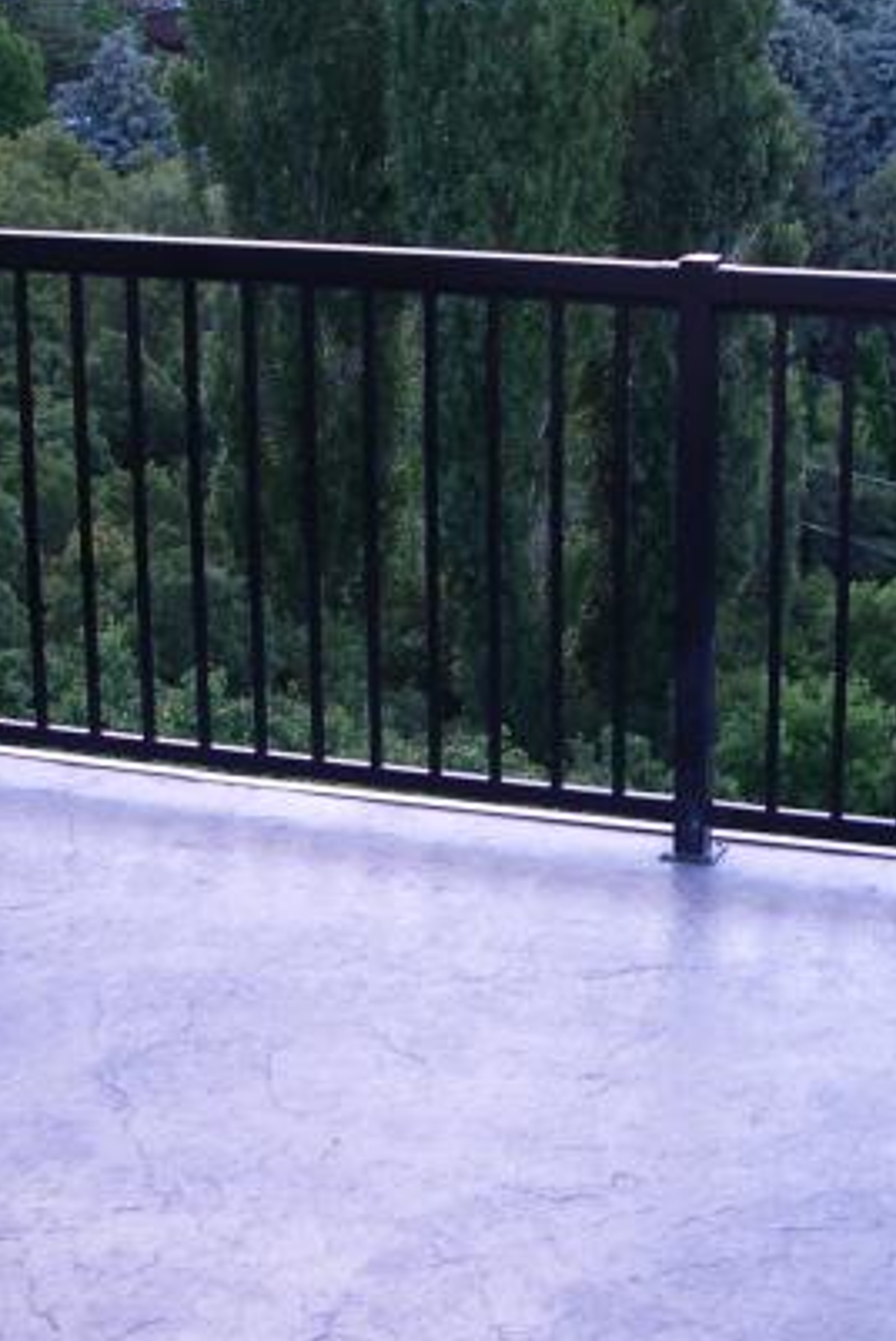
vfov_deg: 31.8
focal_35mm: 63
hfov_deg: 21.2
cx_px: 796
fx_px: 2348
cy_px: 599
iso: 80
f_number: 3.3
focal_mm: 6.3
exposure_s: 1/60
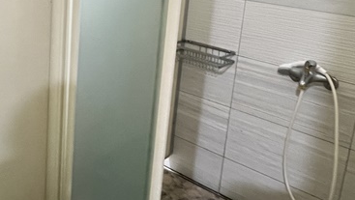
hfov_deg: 53.8
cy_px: 33
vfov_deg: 31.0
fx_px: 349
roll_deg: -5.4
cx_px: 155
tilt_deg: -12.6
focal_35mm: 37
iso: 800
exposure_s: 1/60
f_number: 1.8
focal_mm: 1.57
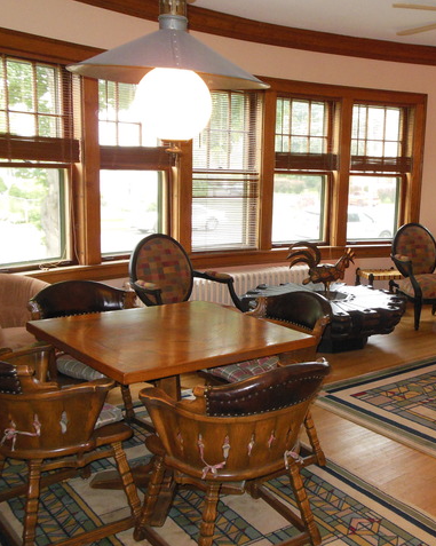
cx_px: 323
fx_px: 614
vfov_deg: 48.0
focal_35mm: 38
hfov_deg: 38.2
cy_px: 274
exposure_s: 1/25
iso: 500
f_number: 3.3
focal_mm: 5.2
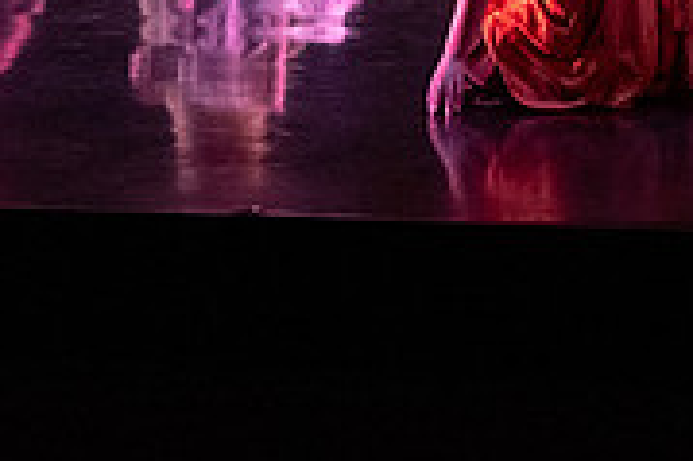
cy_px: -328
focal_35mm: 192
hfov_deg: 10.7
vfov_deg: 7.0
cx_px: 195
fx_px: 3693
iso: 4000
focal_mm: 48
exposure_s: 1/400
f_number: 4
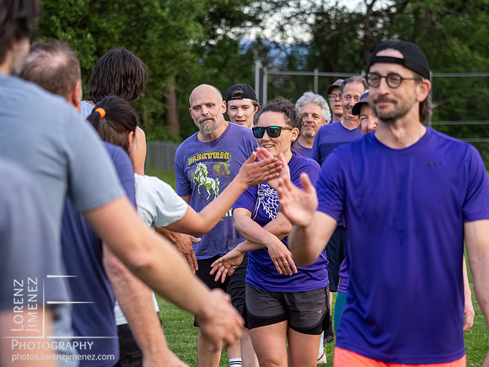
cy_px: 184
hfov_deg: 14.7
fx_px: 1893
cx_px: 244
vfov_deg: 11.1
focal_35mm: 134
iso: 2000
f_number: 2.8
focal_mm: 67
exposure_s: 1/640
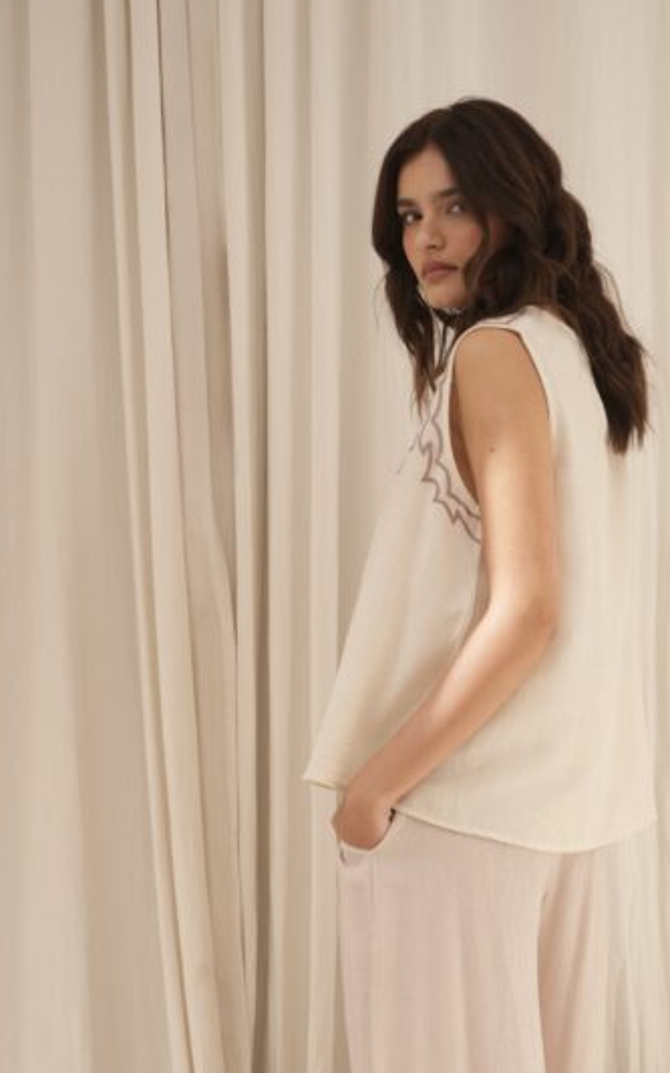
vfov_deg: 23.8
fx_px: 2513
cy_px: 844
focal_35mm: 86
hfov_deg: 15.1
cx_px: 521
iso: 125
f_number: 9
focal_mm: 50
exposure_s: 1/125
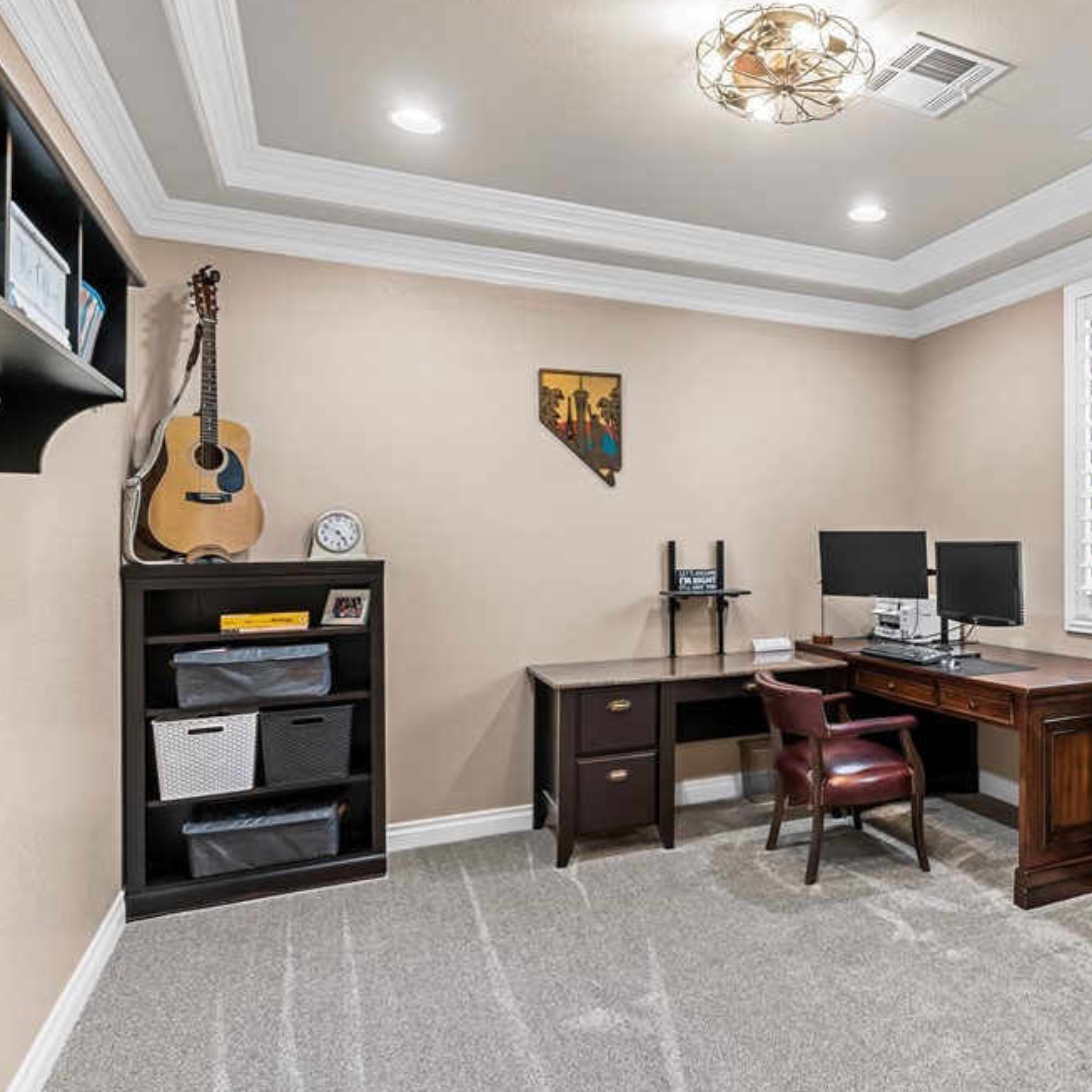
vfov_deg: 65.0
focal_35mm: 24
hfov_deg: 62.1
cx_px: 791
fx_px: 857
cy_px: 541
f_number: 8
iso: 400
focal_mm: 17
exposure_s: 1.3
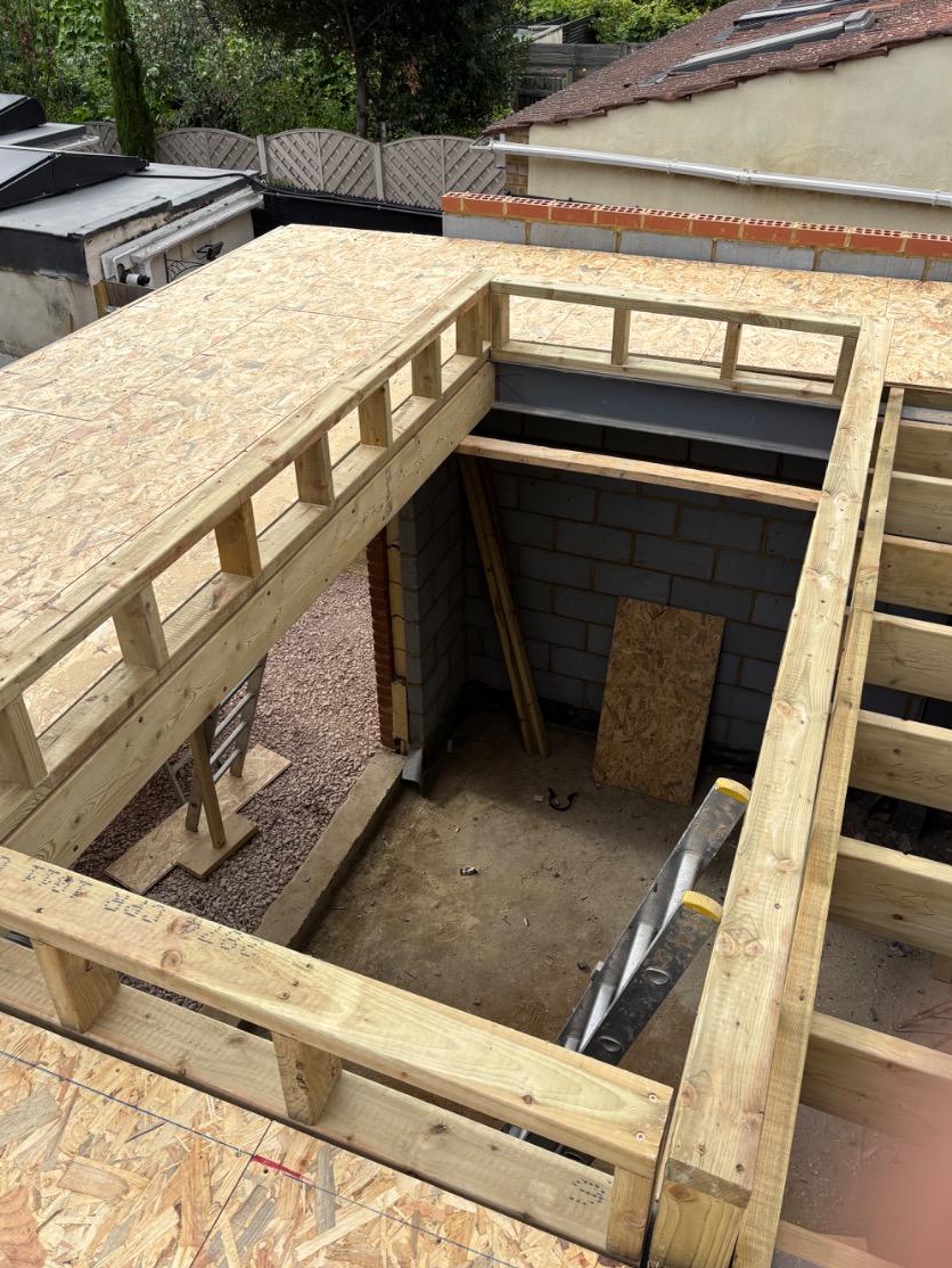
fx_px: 1026
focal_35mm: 28
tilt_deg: -32.8
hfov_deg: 49.8
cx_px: 459
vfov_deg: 63.4
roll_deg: -0.9
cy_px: 586
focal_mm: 5.96
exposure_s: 1/1667
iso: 50
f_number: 1.6
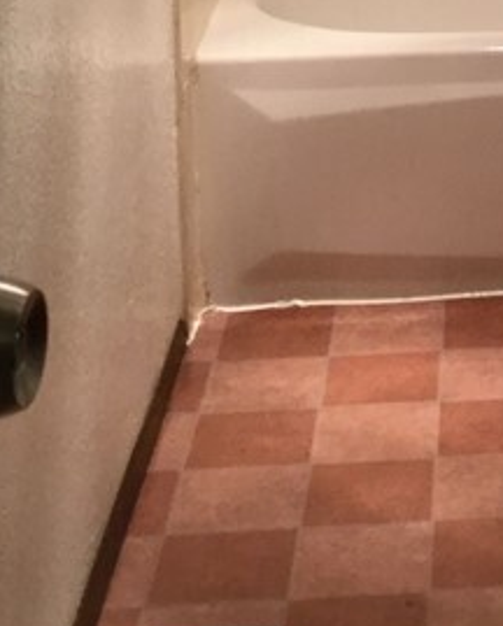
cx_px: 759
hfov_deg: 12.7
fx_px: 2135
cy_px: -237
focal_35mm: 115
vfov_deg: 15.7
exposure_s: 1/30
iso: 64
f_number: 2.4
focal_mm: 3.3
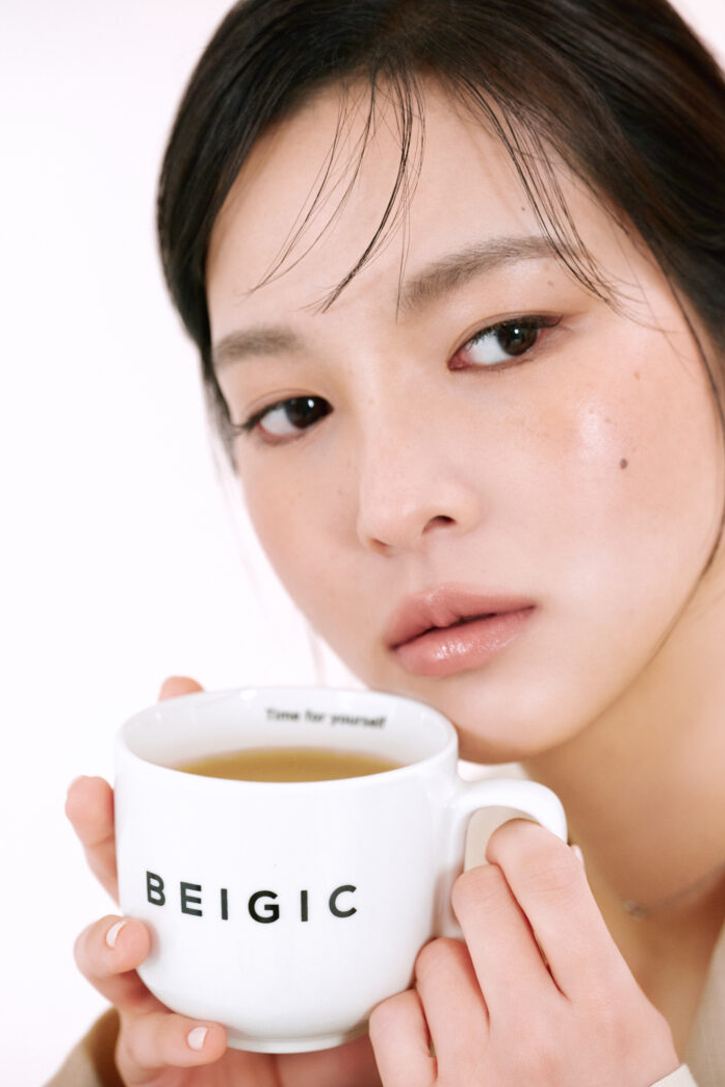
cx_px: 390
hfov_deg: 13.8
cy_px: 544
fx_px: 2989
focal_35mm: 99
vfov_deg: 20.6
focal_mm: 120
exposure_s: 1/160
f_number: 5.6
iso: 2000
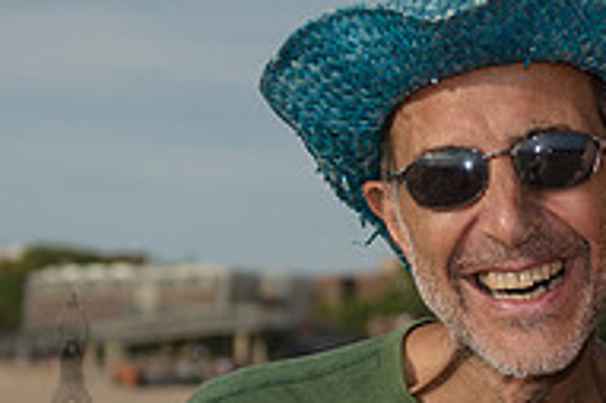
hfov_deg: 11.6
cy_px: 552
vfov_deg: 7.7
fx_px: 2960
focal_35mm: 176
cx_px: 615
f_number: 3.5
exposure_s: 1/2500
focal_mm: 40
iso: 100
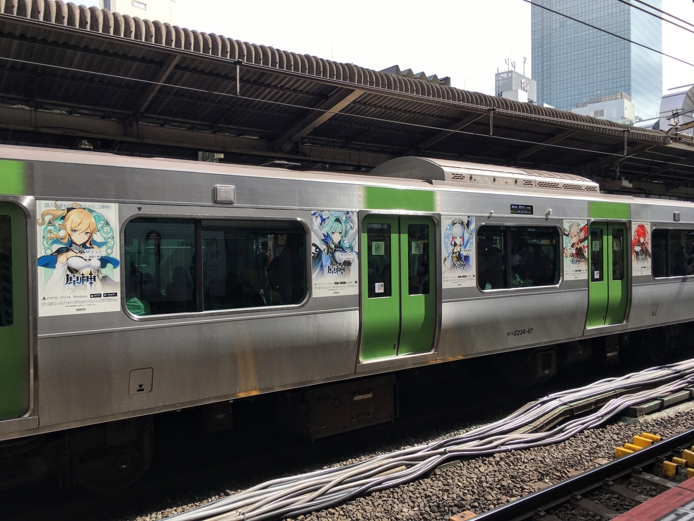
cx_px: 347
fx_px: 581
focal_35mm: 29
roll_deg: +0.6
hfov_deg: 61.7
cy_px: 260
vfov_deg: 48.2
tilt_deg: +0.0
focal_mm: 4.15
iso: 25
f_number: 2.2
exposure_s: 1/916
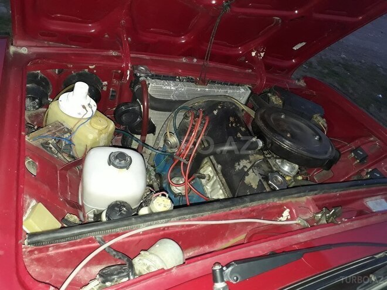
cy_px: 145
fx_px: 302
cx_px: 194
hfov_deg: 65.3
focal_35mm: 27
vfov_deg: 51.4
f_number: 1.9
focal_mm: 3.6
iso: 200
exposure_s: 1/17
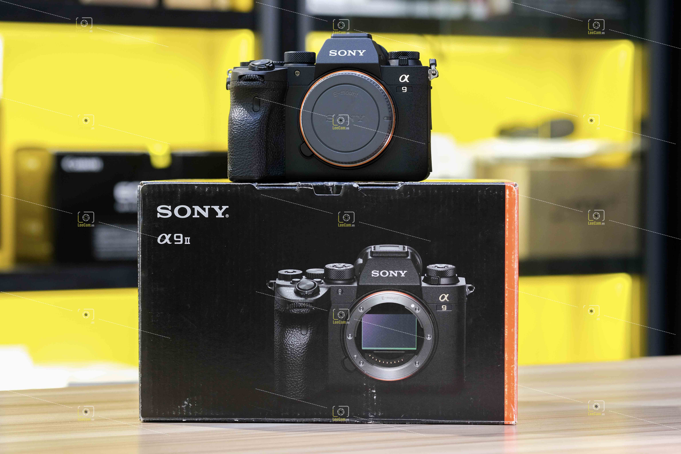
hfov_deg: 22.6
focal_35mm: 90
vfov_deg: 15.2
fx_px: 1702
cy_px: 227
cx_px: 340
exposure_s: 1/60
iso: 800
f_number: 4
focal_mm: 60
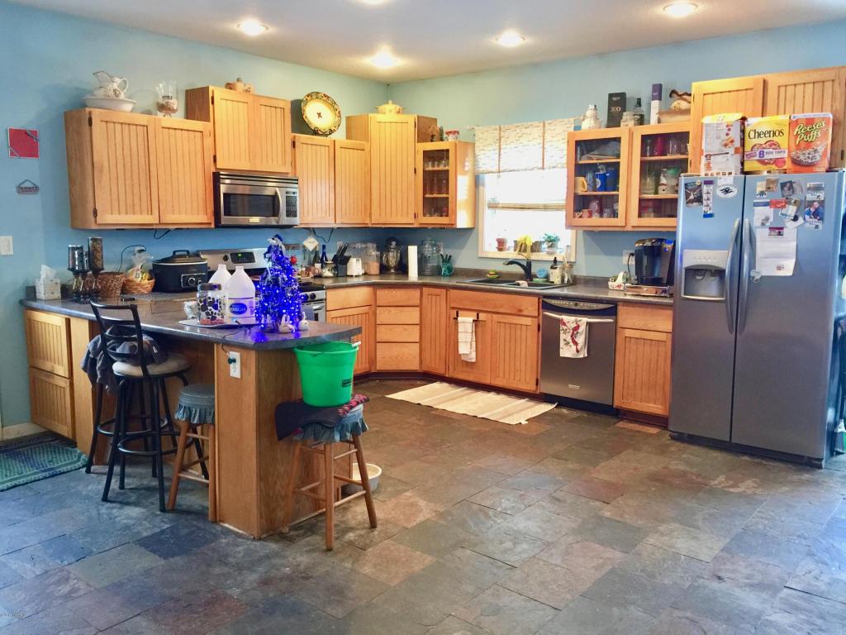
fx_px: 709
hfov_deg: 61.7
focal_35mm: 29
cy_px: 318
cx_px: 423
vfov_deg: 48.2
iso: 100
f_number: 2.2
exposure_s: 1/15
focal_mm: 4.15
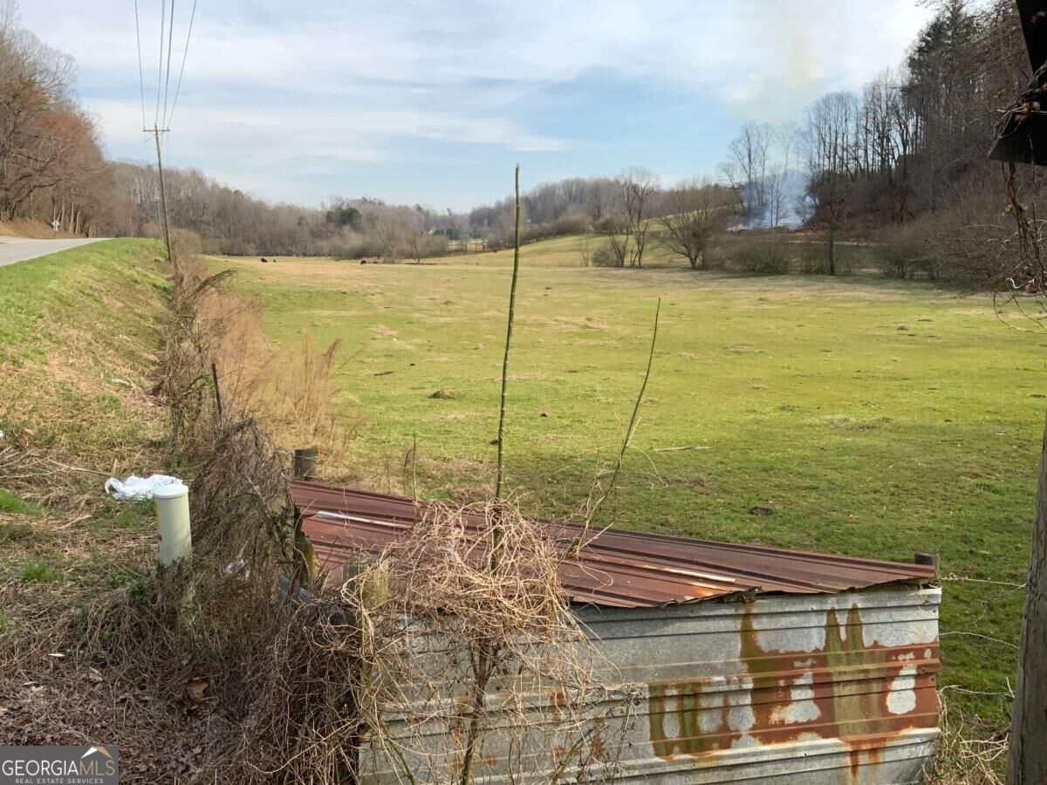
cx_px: 524
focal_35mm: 29
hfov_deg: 61.7
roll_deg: +1.0
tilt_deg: -10.8
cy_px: 392
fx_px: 877
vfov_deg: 48.2
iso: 16
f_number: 1.8
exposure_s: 1/842
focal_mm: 3
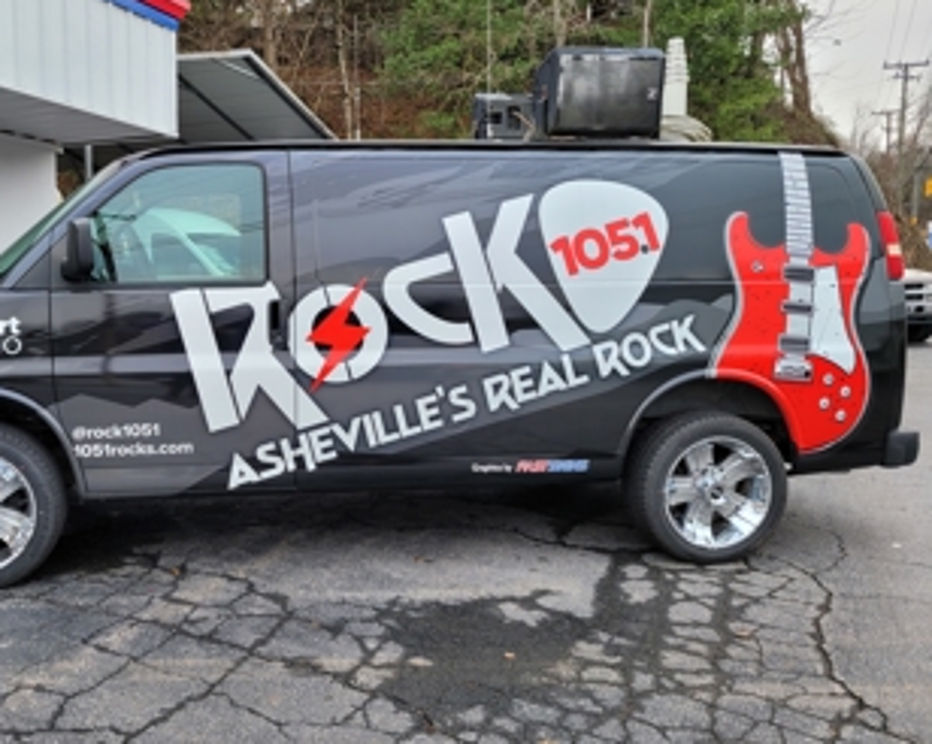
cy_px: 345
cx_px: 330
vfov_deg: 44.5
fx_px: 910
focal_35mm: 33
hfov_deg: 53.4
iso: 40
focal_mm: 5.4
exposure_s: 1/203
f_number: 1.8
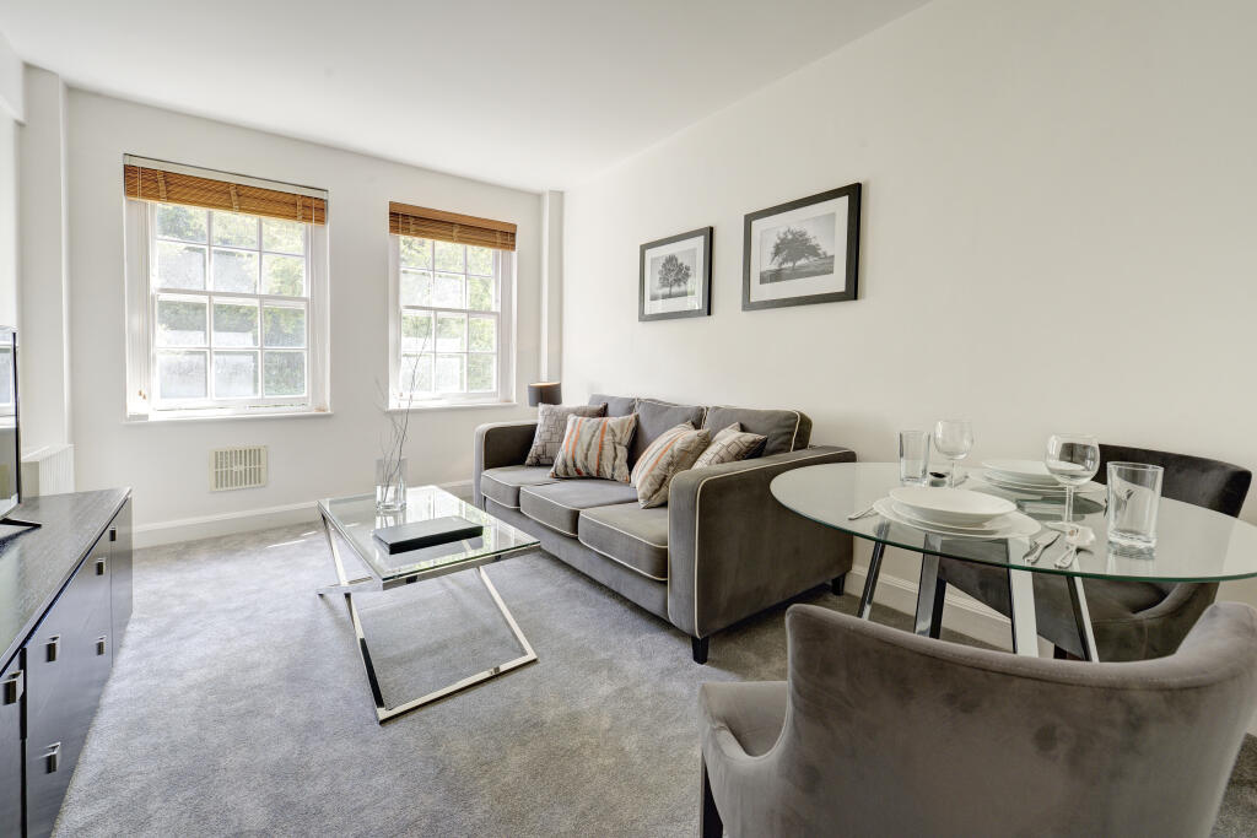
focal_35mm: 14
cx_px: 628
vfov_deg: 81.2
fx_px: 489
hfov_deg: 104.2
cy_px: 419
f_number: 9.5
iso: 800
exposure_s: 1/45
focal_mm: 14
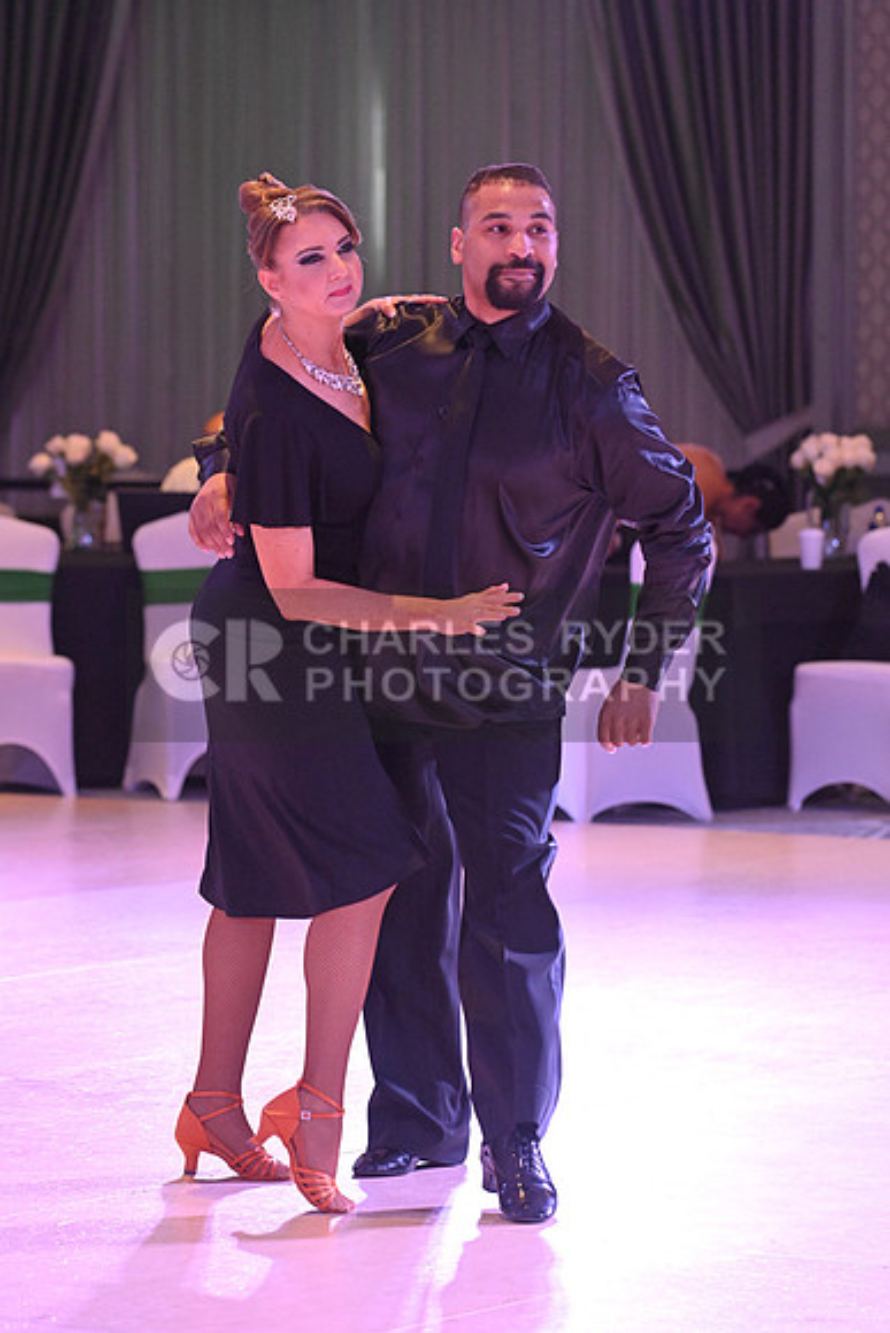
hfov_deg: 8.6
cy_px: 666
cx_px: 445
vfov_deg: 12.8
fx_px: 5929
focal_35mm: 160
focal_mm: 160
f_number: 5.6
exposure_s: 1/400
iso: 5000
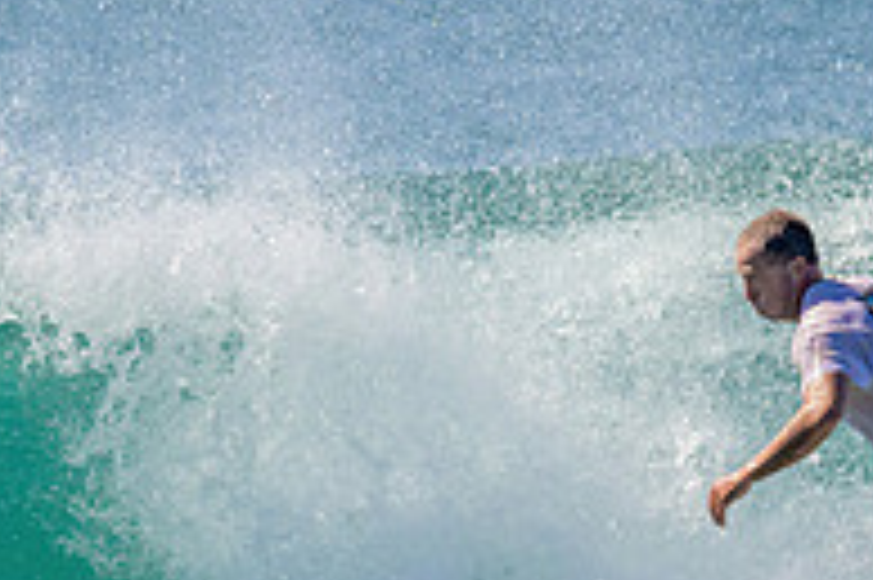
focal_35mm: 2161
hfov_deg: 1.0
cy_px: 758
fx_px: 52359
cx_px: 767
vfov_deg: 0.6
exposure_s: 1/2000
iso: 800
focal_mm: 590
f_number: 11
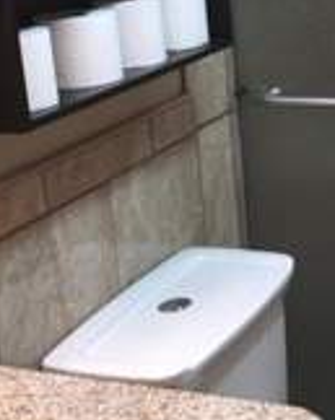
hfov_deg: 17.5
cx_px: 390
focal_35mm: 84
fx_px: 1044
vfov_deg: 22.3
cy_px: 44
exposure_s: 1/45
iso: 25
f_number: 2.2
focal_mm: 4.15
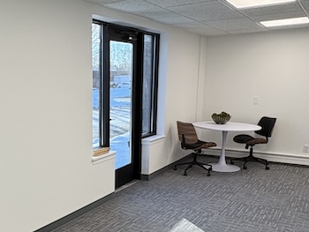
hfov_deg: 45.1
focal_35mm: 40
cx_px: 77
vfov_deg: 35.3
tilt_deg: -13.5
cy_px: 170
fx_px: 357
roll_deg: +2.2
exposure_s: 1/121
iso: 64
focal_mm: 2.22
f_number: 2.2
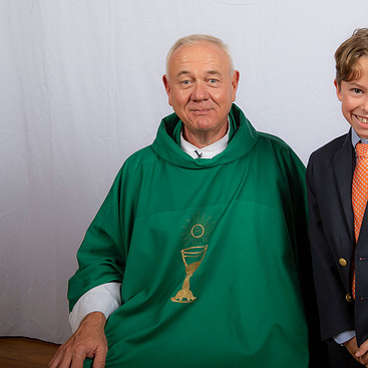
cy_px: 176
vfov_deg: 29.1
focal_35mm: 59
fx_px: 710
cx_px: 266
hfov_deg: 28.7
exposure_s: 1/200
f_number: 8
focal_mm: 44
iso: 320
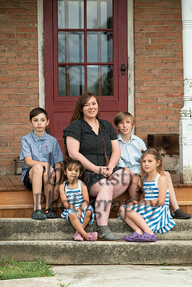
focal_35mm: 150
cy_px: 144
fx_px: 1200
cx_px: 96
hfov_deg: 9.1
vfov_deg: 13.7
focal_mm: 150
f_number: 5.6
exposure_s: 1/125
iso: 320
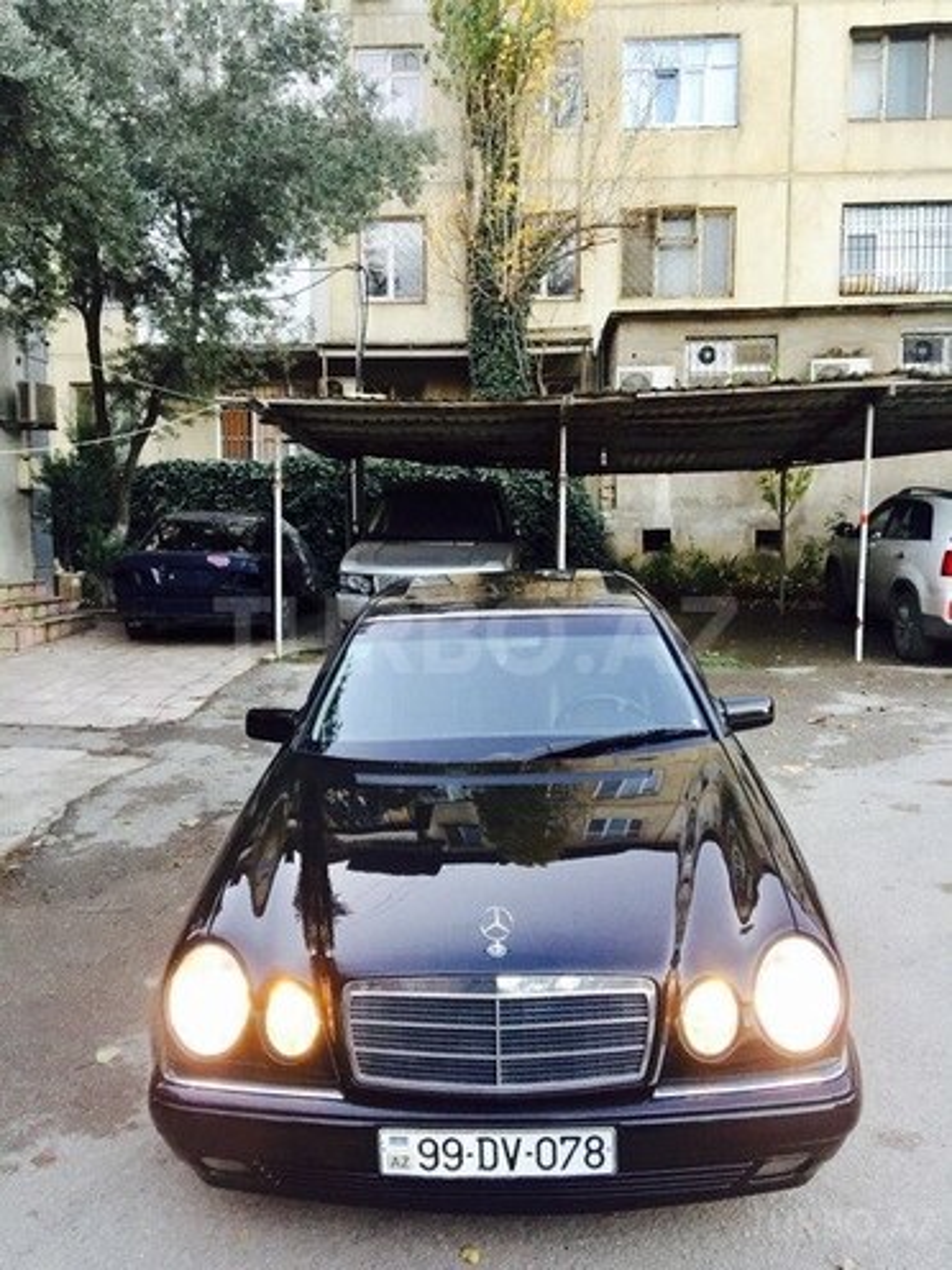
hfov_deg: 48.2
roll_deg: +0.1
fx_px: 1063
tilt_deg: -4.9
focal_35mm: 29
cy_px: 635
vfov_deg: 61.7
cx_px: 476
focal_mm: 4.15
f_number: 2.2
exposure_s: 1/33
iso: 64
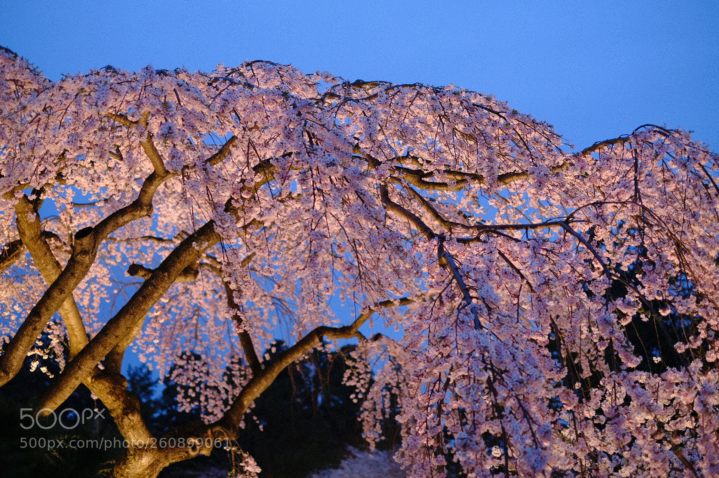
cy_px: 235
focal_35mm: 54
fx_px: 1078
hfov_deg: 36.9
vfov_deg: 25.0
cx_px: 358
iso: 400
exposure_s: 1/56
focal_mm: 35
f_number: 1.8
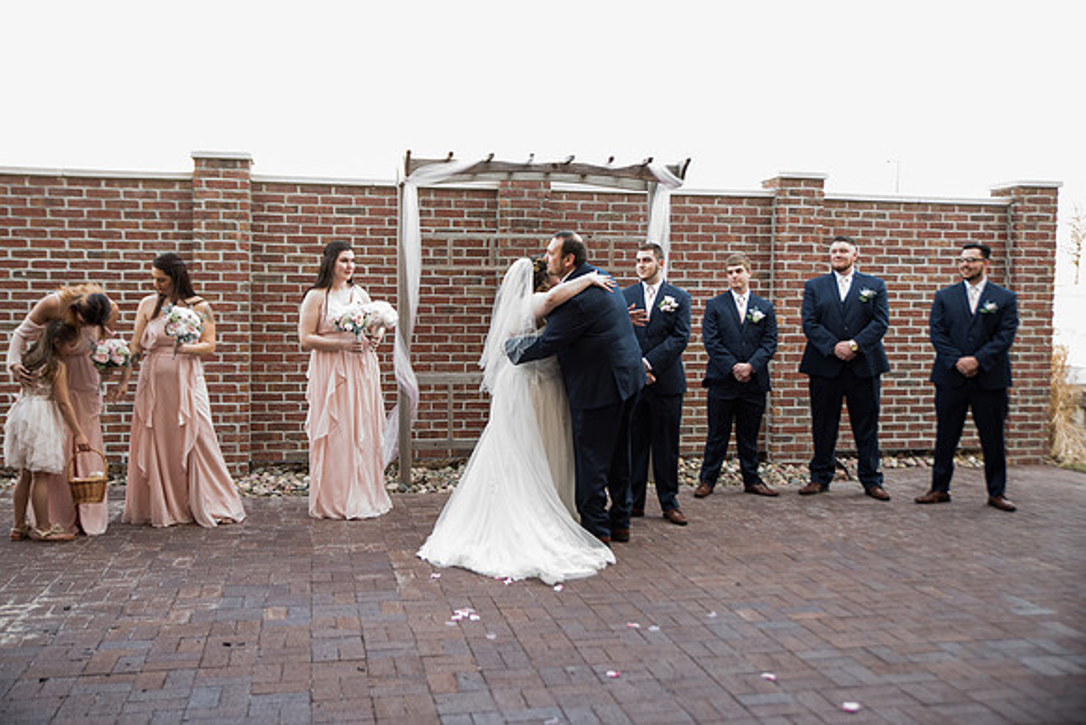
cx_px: 543
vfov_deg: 36.9
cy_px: 362
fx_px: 1086
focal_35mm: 36
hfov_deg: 53.1
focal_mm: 36
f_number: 2.8
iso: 500
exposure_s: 1/200
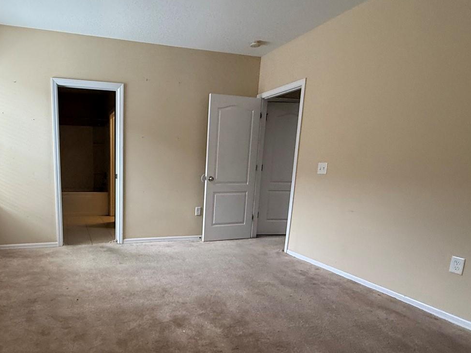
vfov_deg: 58.1
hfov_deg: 71.4
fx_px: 313
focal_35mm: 23
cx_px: 151
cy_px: 222
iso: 320
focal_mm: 2.22
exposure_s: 1/120
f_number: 2.2
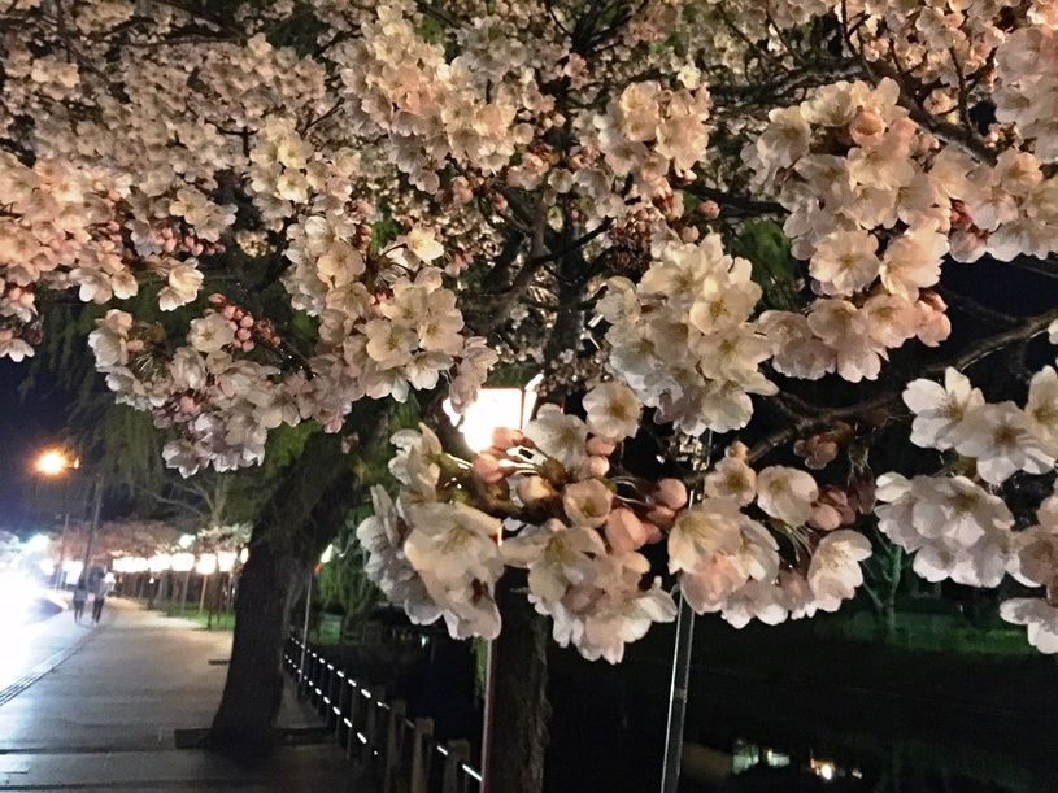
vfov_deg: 48.2
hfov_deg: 61.7
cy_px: 396
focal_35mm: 29
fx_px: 886
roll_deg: -3.8
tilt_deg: +12.4
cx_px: 529
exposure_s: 1/4
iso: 400
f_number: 2.2
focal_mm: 4.15
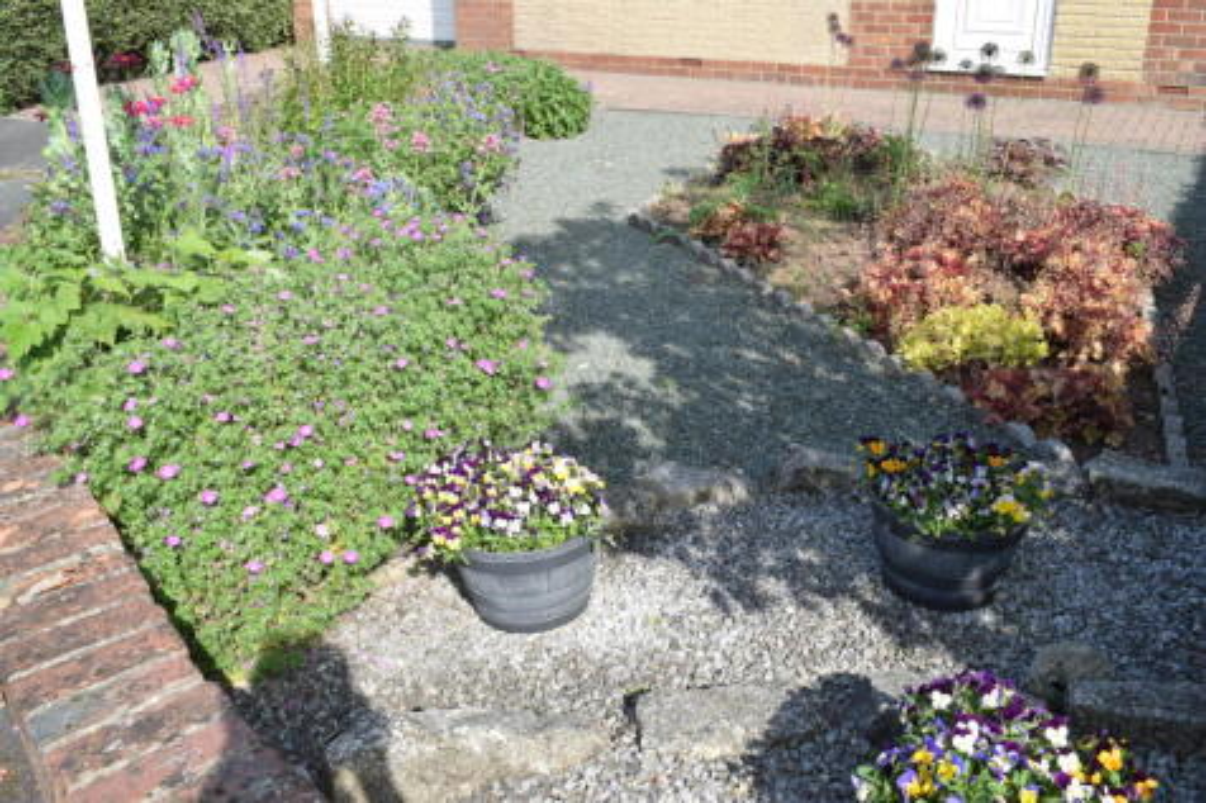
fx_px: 1155
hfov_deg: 55.1
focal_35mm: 34
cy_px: 402
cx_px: 603
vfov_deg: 38.3
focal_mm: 23
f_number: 20
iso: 800
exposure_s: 1/250
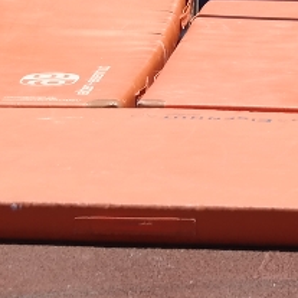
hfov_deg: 3.0
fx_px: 5756
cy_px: -317
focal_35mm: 591
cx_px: -118
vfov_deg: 2.9
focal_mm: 59
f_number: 5.6
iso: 100
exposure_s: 1/320
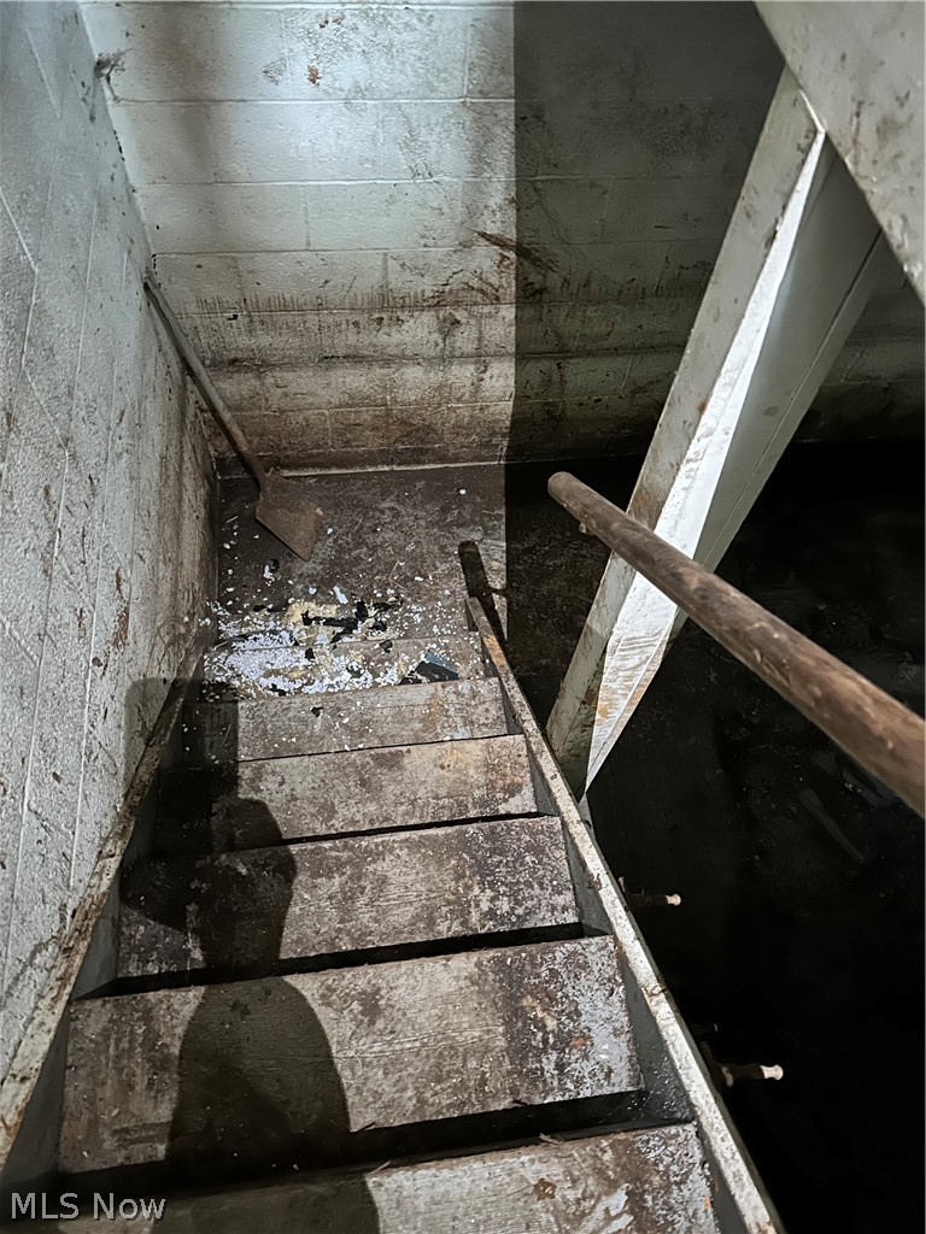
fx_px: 856
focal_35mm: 24
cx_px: 463
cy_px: 617
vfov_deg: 71.6
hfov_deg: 56.8
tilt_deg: -60.7
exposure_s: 1/15
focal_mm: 6.86
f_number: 1.78
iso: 1600
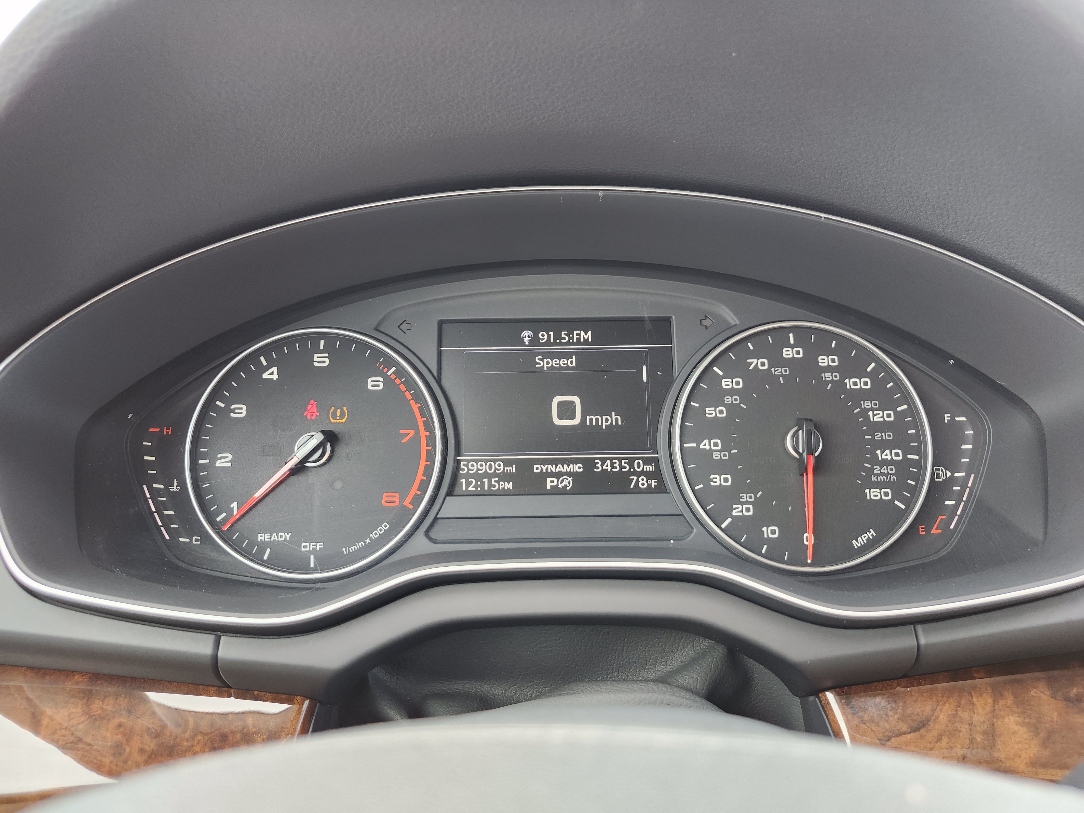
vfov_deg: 58.9
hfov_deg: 73.9
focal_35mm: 23
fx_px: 720
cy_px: 406
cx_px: 542
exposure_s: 1/180
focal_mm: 5.54
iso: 200
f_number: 1.8
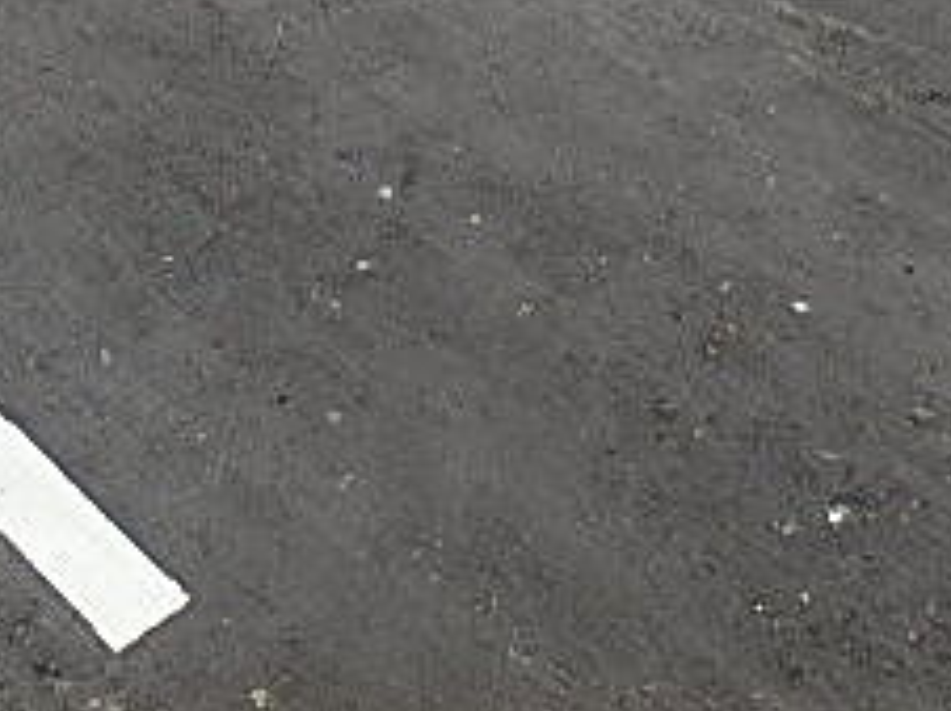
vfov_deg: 19.6
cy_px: -257
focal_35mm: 68
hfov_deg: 28.4
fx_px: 1866
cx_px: 307
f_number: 3.9
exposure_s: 1/500
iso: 125
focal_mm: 4.2
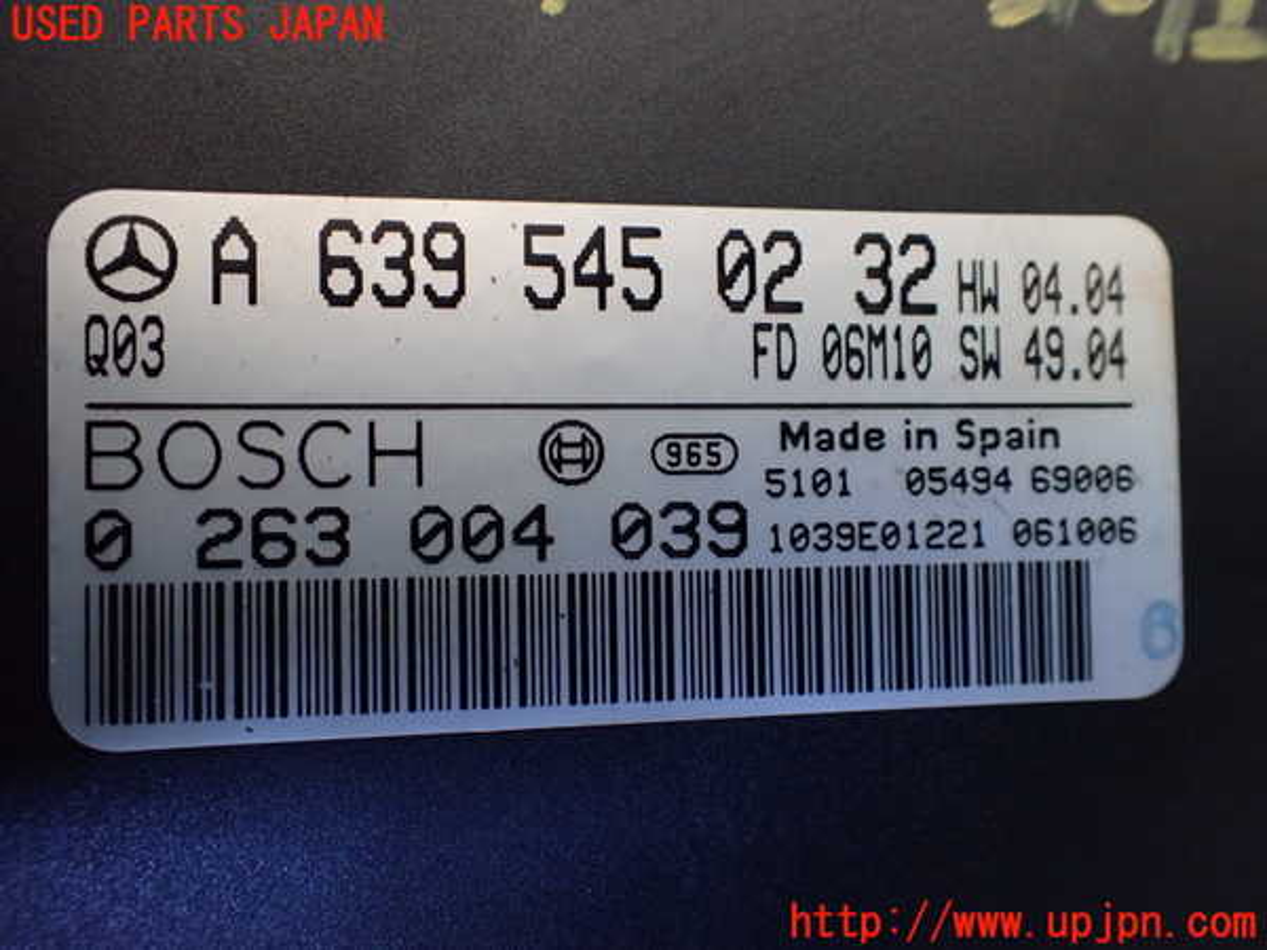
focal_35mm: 30
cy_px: 475
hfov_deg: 60.0
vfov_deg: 46.8
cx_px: 634
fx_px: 1098
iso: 800
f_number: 2.3
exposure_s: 1/100
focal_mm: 5.4
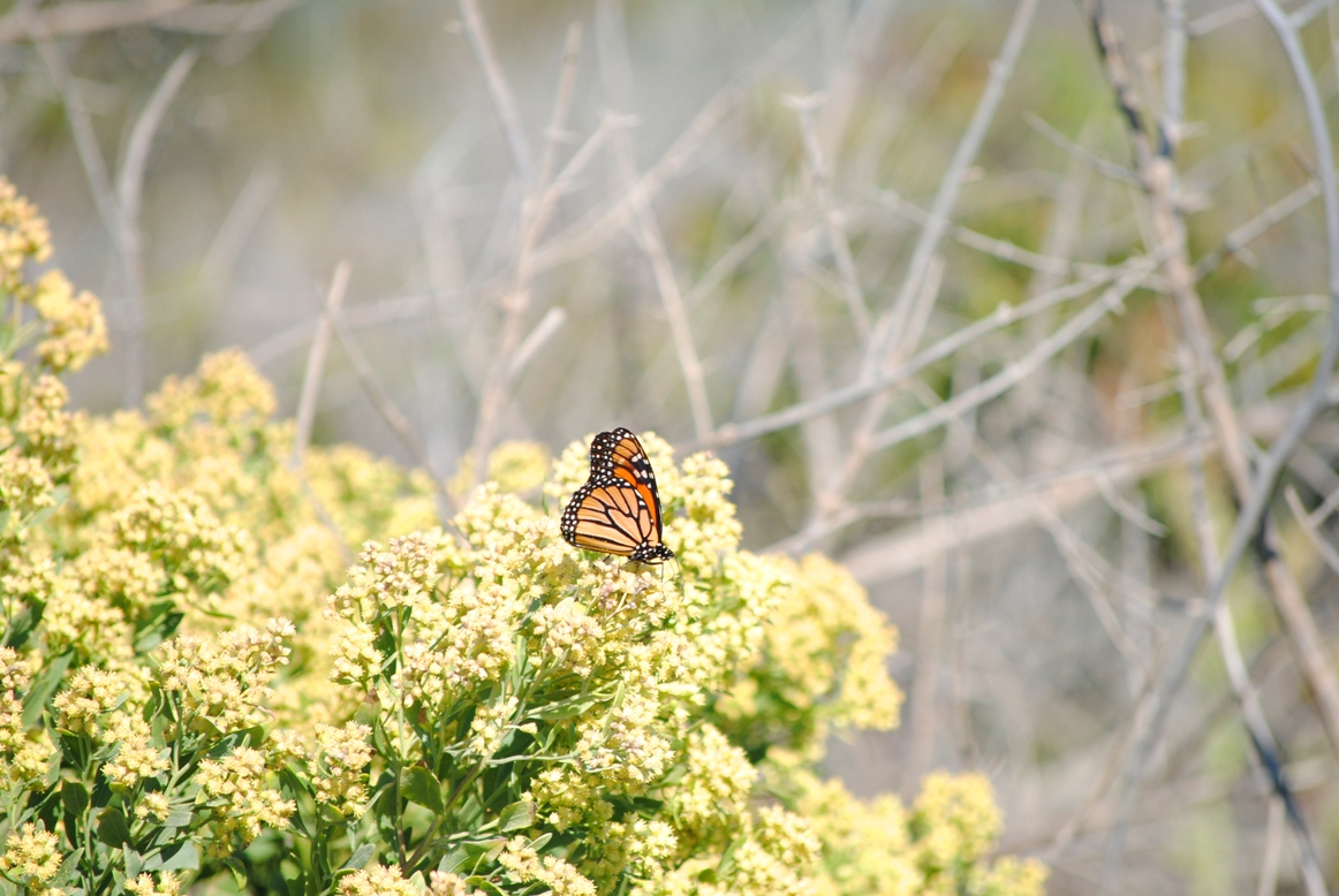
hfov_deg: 6.9
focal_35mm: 300
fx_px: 11172
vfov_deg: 4.6
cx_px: 670
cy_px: 448
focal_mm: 200
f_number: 5.6
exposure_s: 1/400
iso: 200
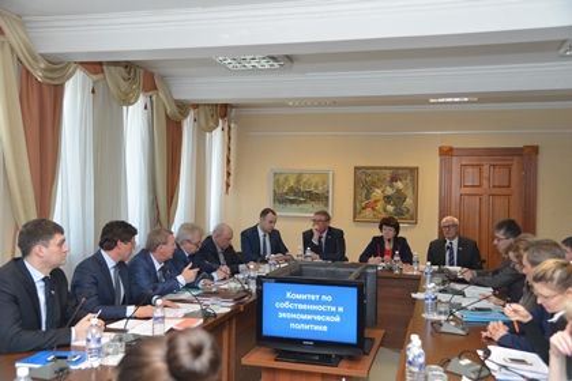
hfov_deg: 54.4
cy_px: 190
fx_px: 556
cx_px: 286
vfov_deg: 37.9
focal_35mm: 35
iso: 320
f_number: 4
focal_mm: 35
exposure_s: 1/60
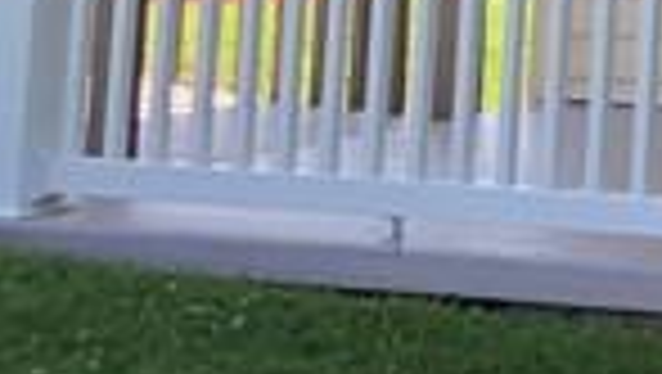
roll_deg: +0.4
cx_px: 2013
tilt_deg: +4.1
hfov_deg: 8.5
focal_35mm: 212
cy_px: -644
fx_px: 3725
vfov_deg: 5.5
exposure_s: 1/471
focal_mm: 3.99
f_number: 1.8
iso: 20
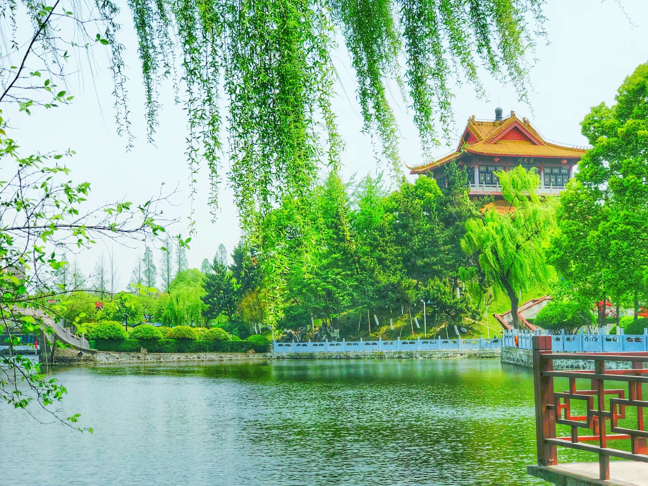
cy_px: 243
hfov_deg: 33.8
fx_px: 1067
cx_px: 324
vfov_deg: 25.7
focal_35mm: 57
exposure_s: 1/857
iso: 20
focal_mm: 6.6
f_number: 2.8
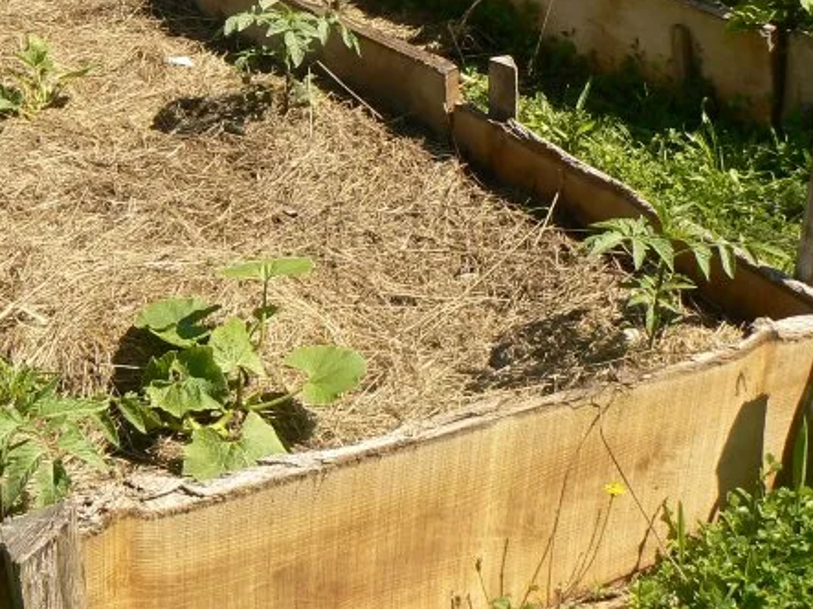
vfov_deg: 22.1
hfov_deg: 29.0
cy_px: 75
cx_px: 132
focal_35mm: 65
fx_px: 1526
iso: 80
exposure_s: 1/320
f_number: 5.6
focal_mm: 6
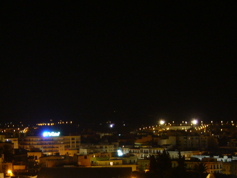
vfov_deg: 18.4
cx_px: 81
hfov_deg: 24.3
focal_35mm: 80
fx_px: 548
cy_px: 121
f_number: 2.8
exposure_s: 1.3
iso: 80
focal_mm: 5.8
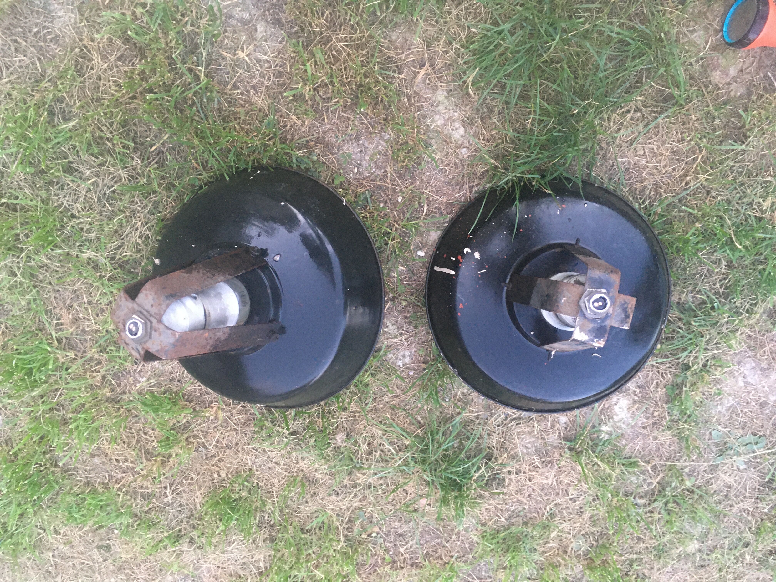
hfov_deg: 61.7
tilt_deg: -65.2
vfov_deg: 48.2
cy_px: 291
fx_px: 650
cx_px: 388
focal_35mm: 29
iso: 250
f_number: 2.2
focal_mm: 4.15
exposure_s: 1/33
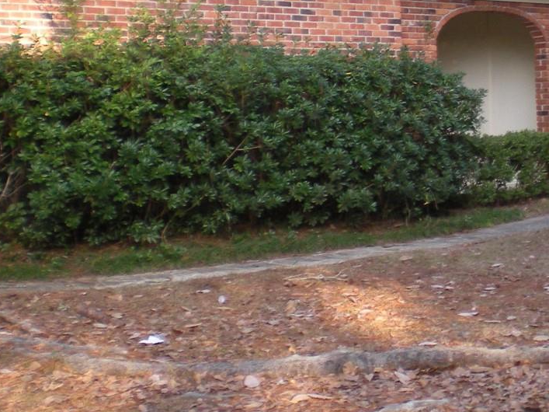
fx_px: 1364
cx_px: 512
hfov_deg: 22.1
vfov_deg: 17.1
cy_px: 101
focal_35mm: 86
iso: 83
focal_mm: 6.3
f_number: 3.1
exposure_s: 1/58
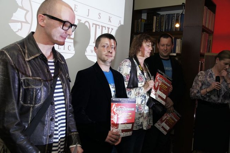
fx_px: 230
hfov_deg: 53.2
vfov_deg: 36.8
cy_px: 76
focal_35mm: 36
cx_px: 115
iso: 800
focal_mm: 24
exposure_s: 1/80
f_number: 5
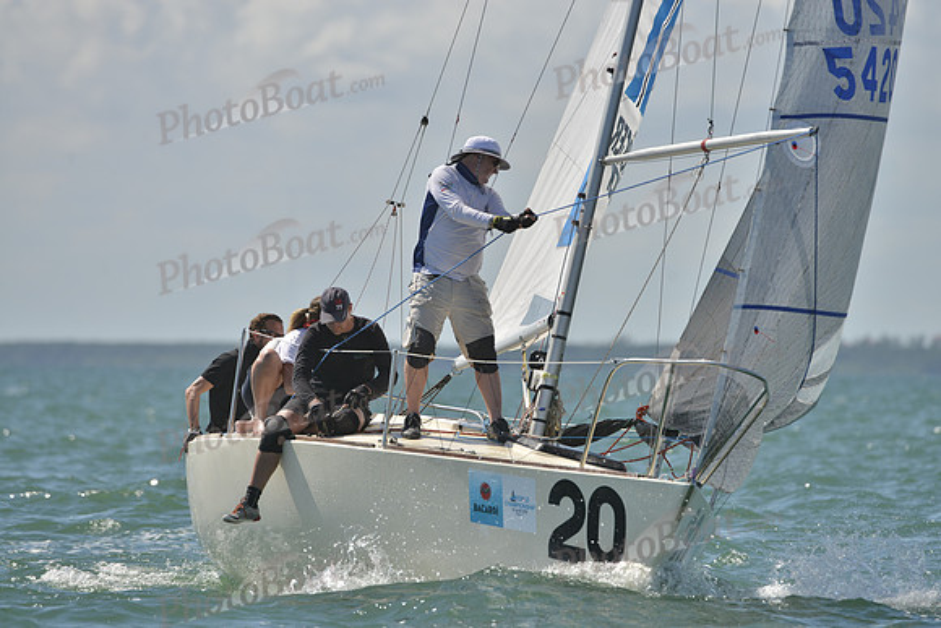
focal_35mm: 380
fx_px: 9935
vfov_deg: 3.6
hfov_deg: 5.4
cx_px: 470
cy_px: 314
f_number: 6.3
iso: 200
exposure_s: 1/1250
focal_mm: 380
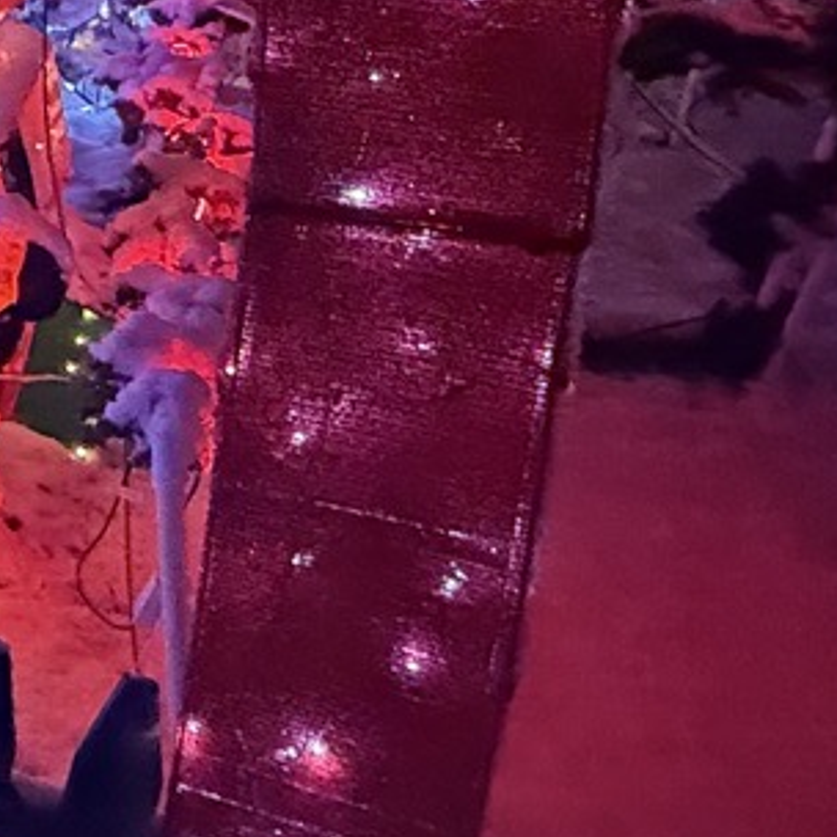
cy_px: 43
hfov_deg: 20.6
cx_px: -636
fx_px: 1669
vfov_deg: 26.9
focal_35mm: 61
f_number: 2.2
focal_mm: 2.22
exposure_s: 1/40
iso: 1250
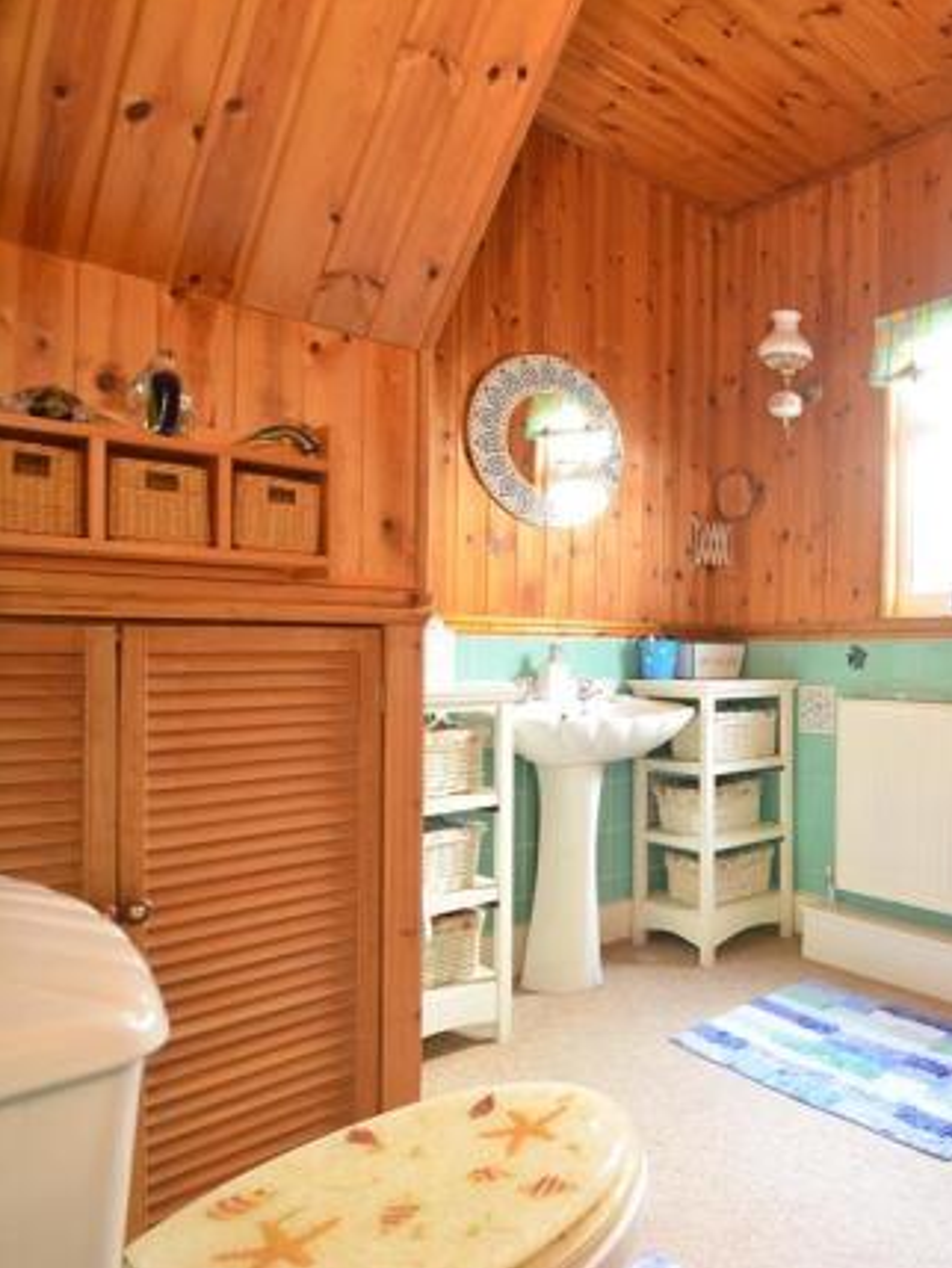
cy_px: 633
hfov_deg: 53.0
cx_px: 869
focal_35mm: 22
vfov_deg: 76.4
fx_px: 806
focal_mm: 10
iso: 200
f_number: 5
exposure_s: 1/2
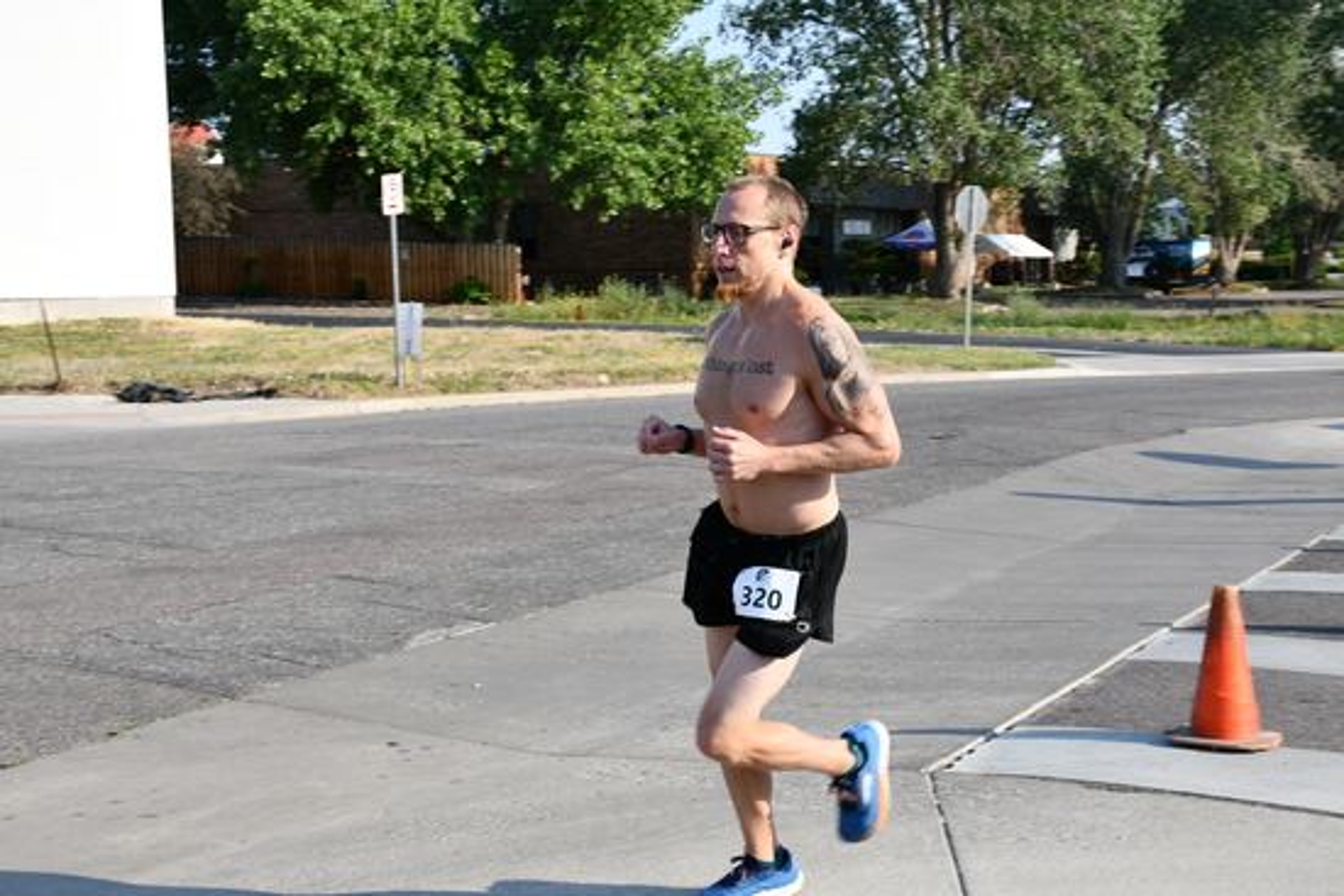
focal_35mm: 52
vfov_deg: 26.0
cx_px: 672
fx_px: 1942
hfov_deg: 38.2
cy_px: 448
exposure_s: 1/250
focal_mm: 35
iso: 140
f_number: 8
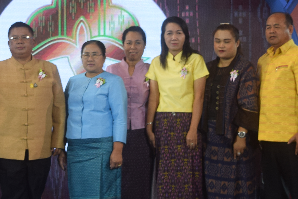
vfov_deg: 11.6
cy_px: 63
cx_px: 99
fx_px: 977
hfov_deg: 17.3
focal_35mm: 118
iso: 400
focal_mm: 26
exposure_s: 1/80
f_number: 4.2
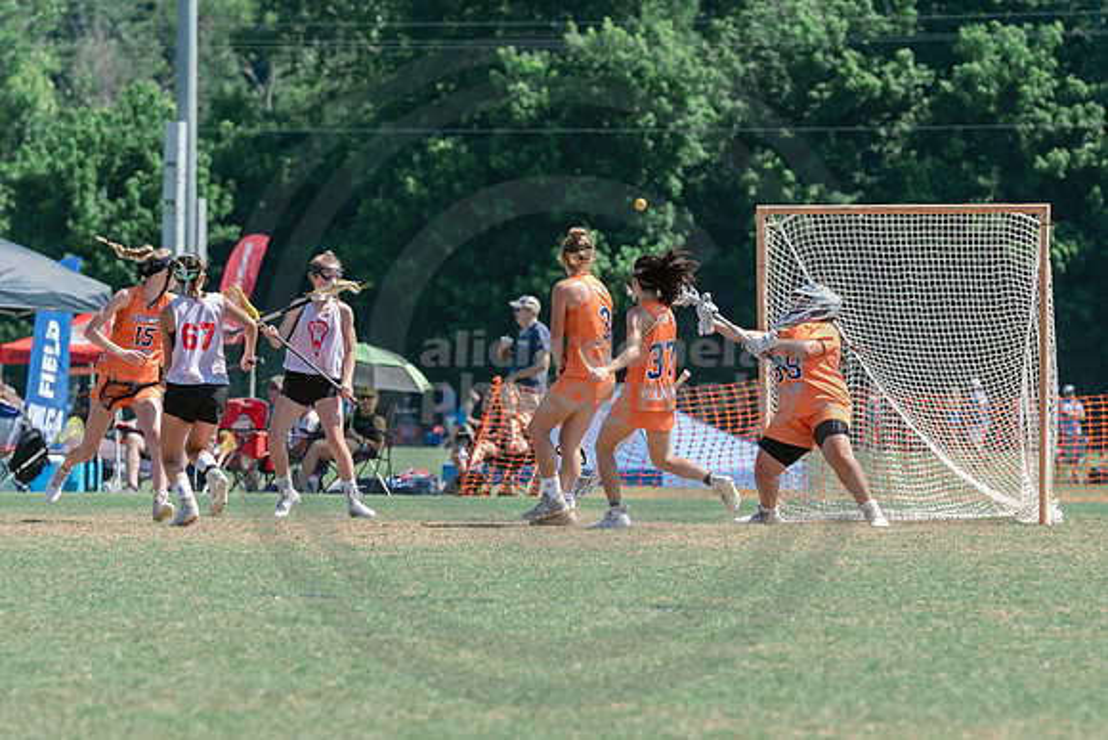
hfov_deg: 5.6
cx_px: 610
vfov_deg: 3.8
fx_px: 11246
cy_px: 518
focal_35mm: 365
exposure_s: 1/1600
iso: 400
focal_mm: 185
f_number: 5
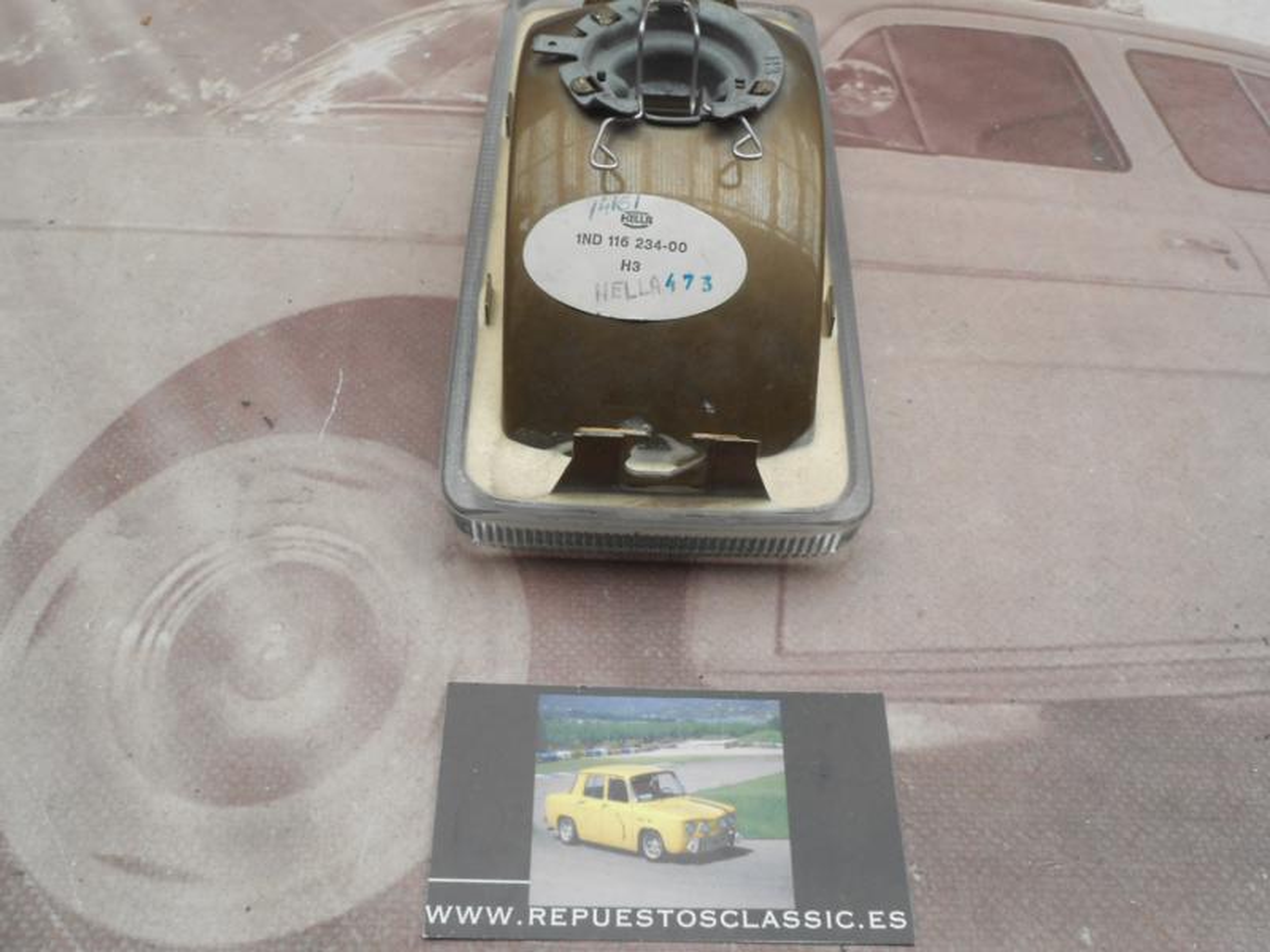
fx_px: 1247
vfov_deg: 41.8
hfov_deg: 54.0
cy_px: 476
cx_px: 635
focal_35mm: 34
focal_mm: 6
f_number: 3.9
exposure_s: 1/30
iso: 100
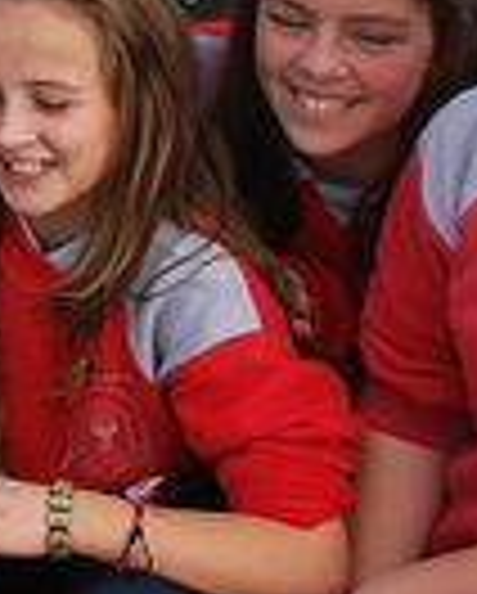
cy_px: -198
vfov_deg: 9.2
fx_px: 3609
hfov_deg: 6.7
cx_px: -1080
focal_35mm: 205
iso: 100
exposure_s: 1/200
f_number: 7.1
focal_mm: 24
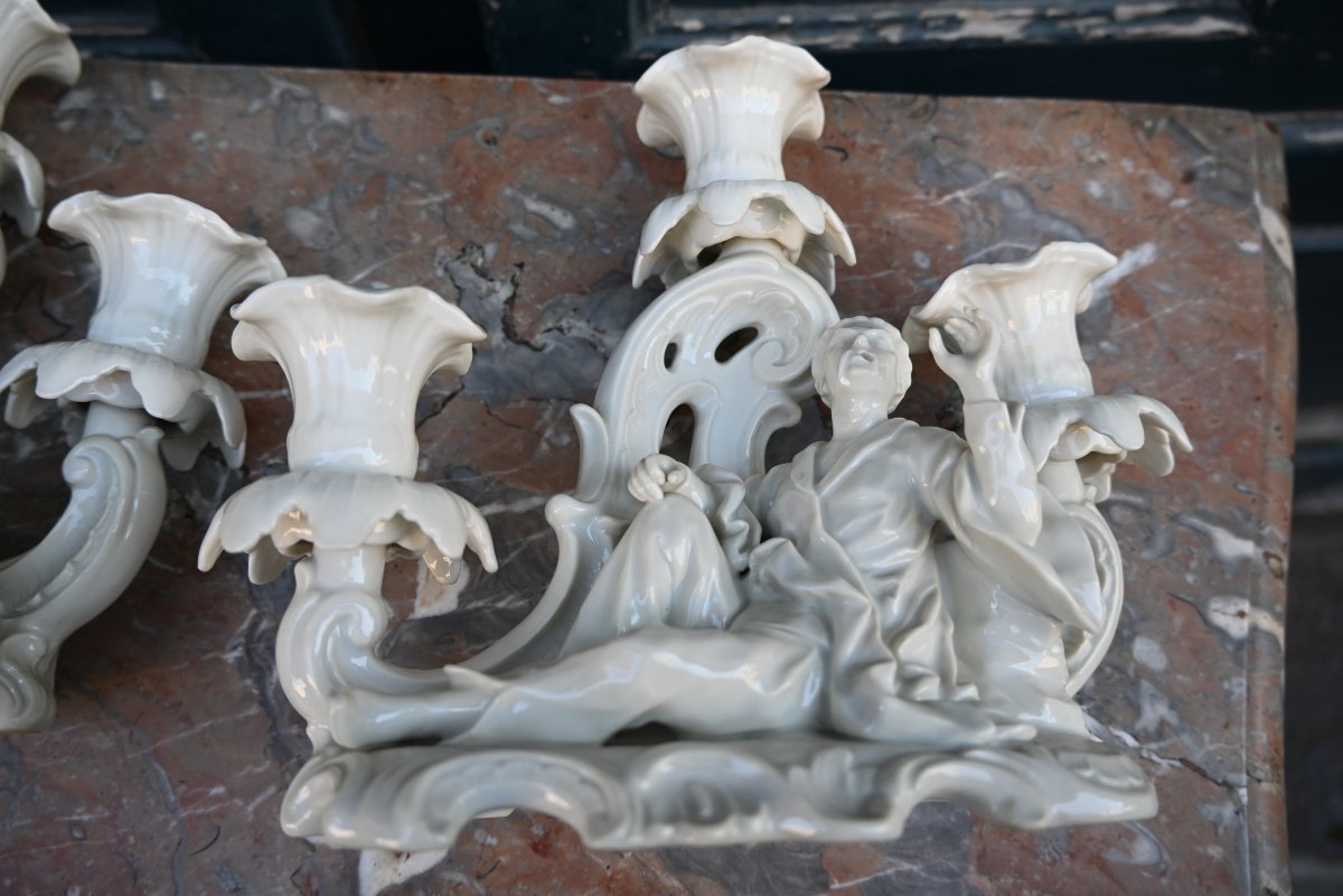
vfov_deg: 44.6
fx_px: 1091
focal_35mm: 29
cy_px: 448
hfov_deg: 63.2
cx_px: 672
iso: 320
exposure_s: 1/250
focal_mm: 19.5
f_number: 4
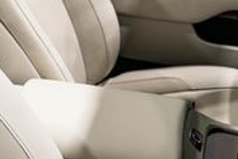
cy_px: 10
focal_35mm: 119
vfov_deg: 11.4
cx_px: -56
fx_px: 787
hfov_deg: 16.4
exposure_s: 1/50
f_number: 5
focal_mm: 33
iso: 1600
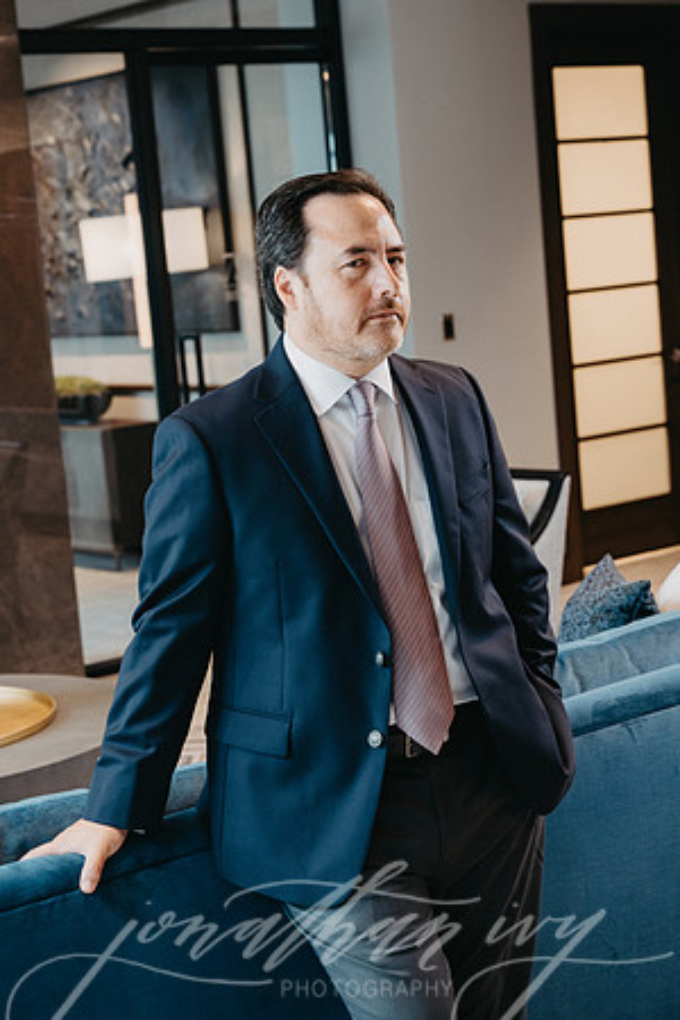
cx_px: 340
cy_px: 510
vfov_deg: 28.8
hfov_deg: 19.5
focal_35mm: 70
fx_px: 1983
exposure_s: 1/100
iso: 1000
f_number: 5
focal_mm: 70
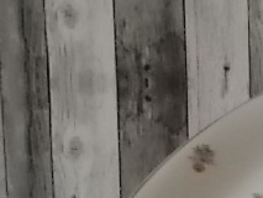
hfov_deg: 14.2
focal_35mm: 132
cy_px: 213
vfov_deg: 11.1
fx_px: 1003
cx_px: 354
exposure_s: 1/80
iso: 800
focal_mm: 7.9
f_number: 4.2
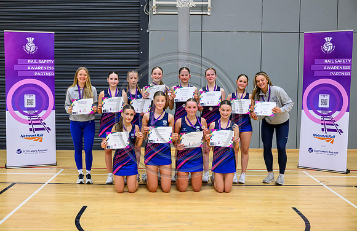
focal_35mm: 48
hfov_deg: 41.5
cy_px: 109
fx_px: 471
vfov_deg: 27.6
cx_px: 173
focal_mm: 46
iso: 5000
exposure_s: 1/500
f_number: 3.5
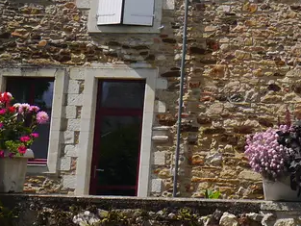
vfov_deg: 11.1
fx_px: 1140
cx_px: 427
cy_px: -32
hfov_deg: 14.2
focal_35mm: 131
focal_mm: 16
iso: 160
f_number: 8
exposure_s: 1/640
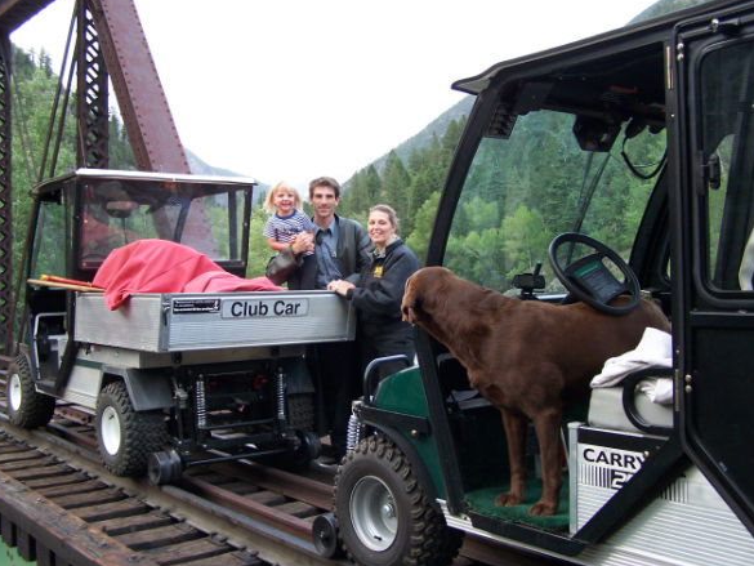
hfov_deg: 45.8
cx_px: 371
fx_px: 893
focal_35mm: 41
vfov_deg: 35.1
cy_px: 281
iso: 140
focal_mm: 6.7
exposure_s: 1/30
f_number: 2.8
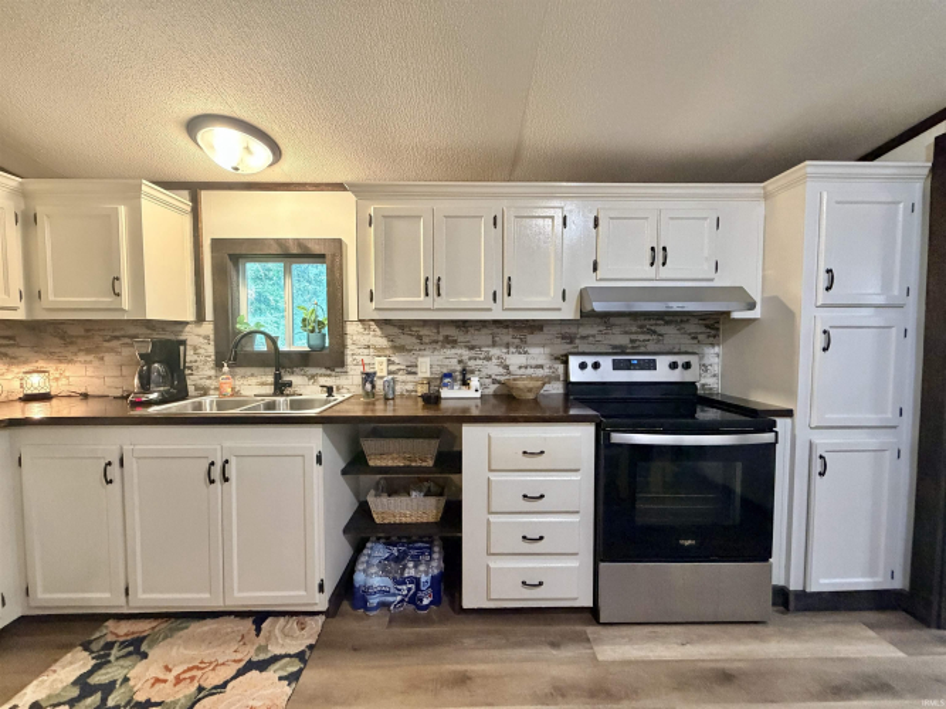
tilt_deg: -3.1
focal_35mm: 14
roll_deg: +0.0
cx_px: 473
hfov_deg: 102.1
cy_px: 354
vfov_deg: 85.7
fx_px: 383
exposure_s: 1/60
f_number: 2.2
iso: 500
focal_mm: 2.22
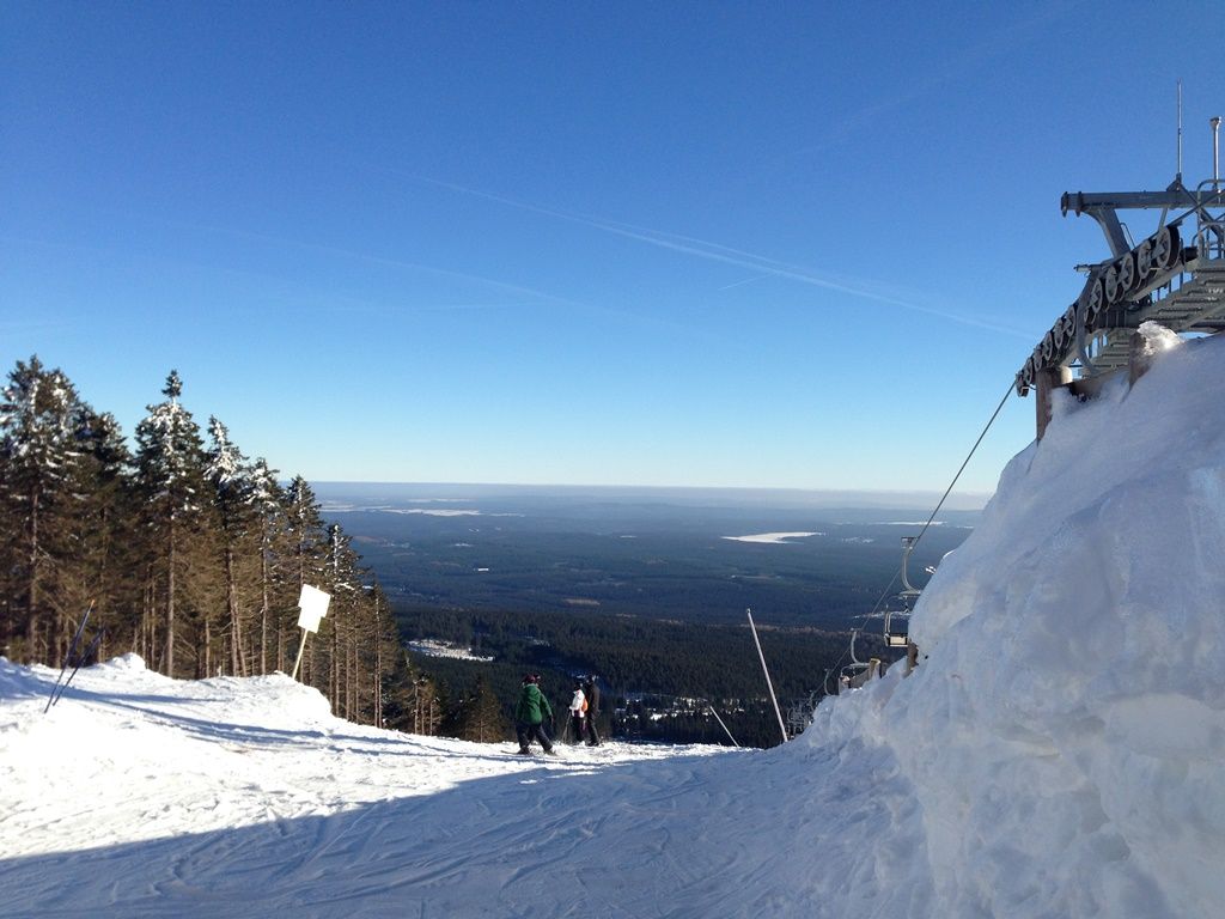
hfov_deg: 55.4
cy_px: 460
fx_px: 1168
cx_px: 612
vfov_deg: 42.9
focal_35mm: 33
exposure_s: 1/1261
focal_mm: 4.12
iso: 50
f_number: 2.4
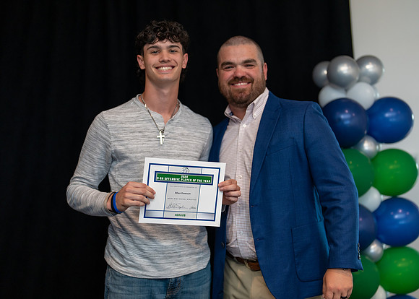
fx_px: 738
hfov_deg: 31.7
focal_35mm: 62
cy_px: 149
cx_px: 205
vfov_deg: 22.9
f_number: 1.2
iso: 200
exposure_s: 1/320
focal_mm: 50
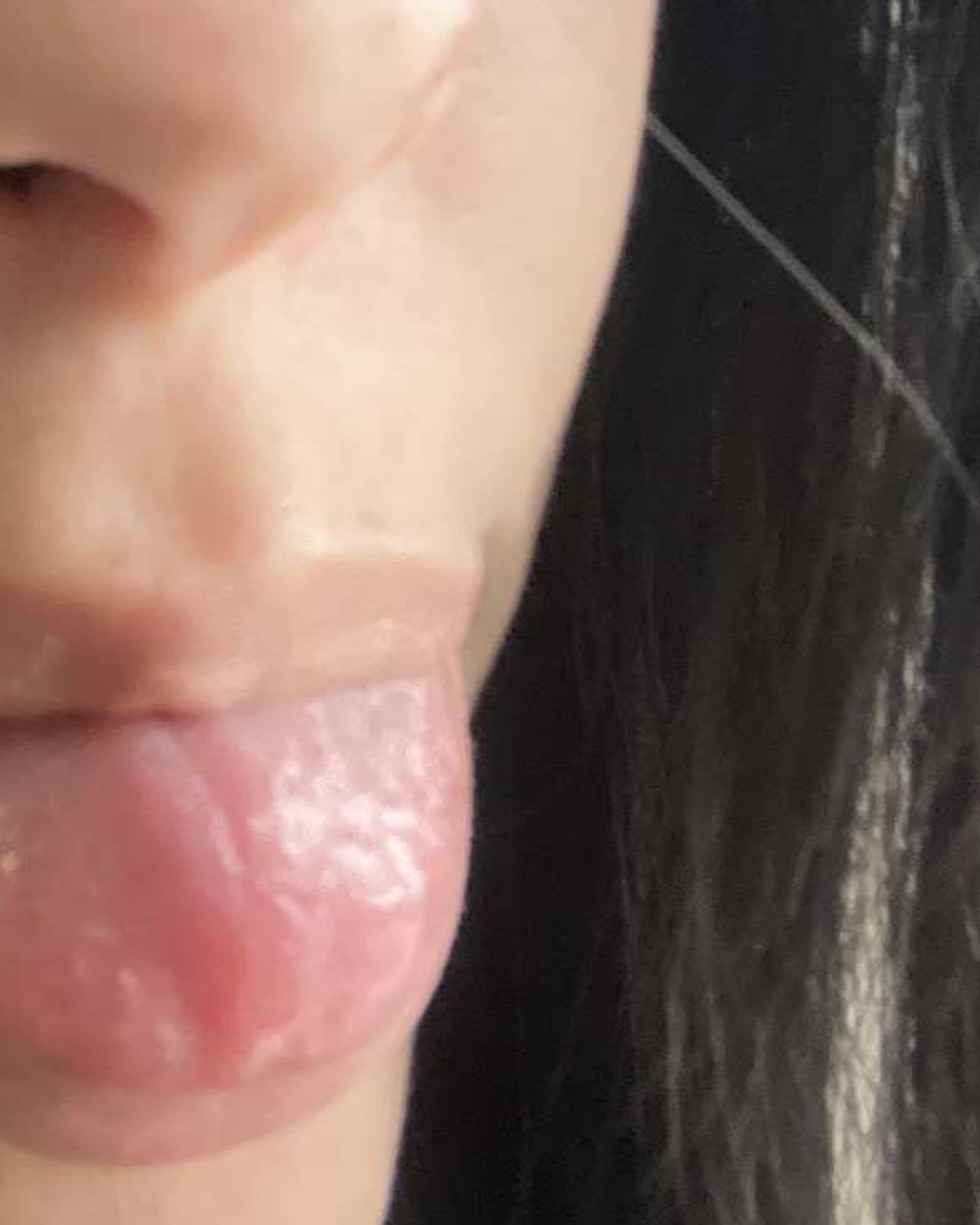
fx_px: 2211
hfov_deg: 21.8
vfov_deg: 29.1
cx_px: -393
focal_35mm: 61
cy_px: 28
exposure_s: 1/60
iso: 200
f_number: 2.2
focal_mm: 2.71
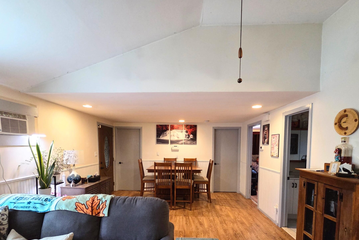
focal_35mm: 16
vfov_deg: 71.7
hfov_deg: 96.7
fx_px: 160
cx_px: 178
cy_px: 159
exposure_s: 1/60
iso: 640
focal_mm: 2.2
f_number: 2.2
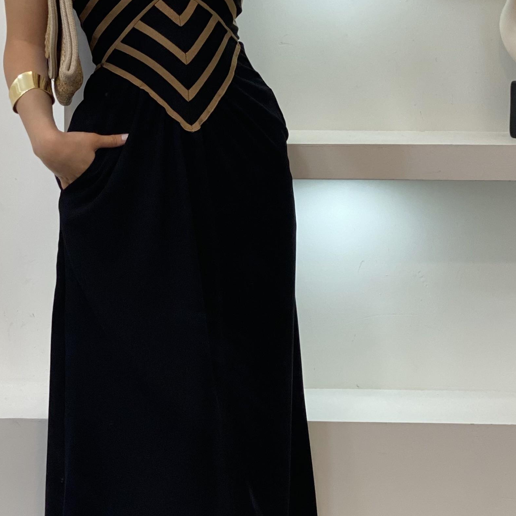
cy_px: 241
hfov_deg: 15.1
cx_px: 120
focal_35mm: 115
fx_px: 1939
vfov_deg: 15.2
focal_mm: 6
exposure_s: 1/100
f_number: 2
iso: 80
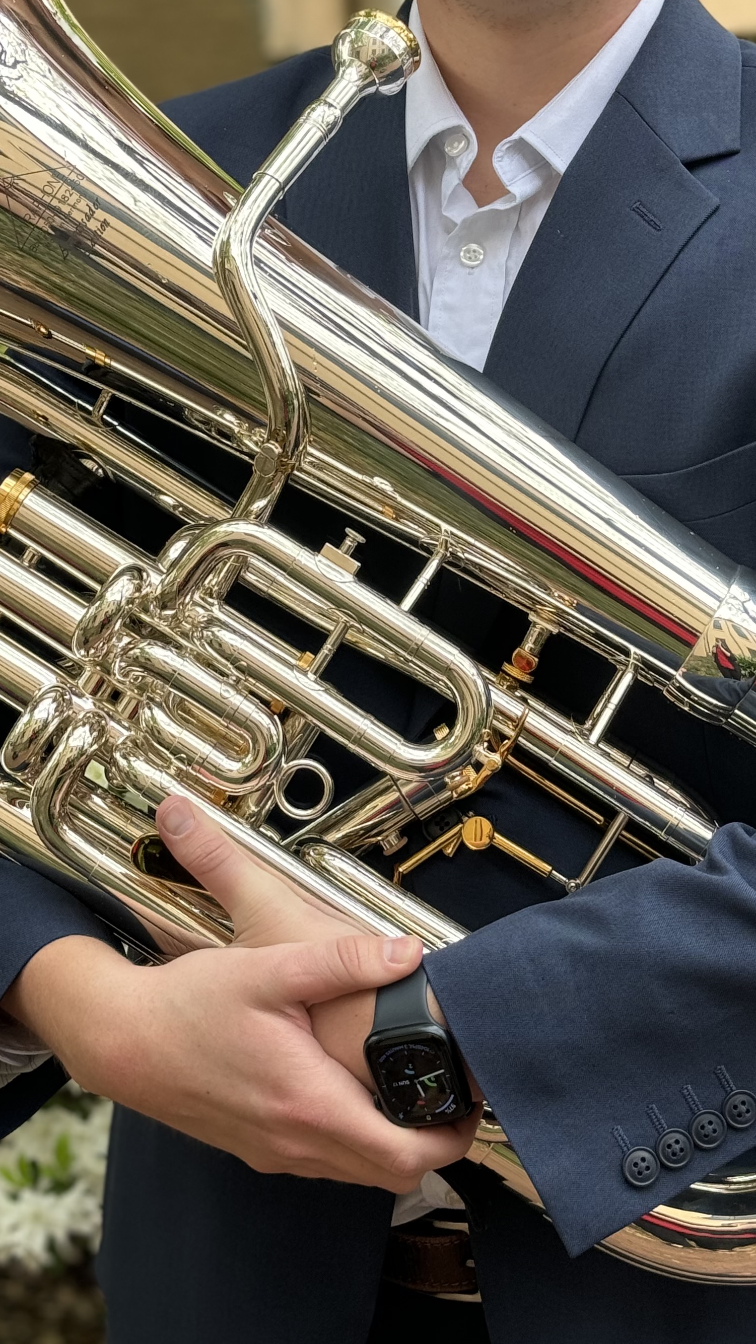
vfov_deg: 26.6
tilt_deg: -5.4
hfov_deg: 15.3
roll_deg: +4.4
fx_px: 2816
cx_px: 388
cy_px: 361
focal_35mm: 79
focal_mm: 6.76
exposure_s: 1/227
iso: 64
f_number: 1.78
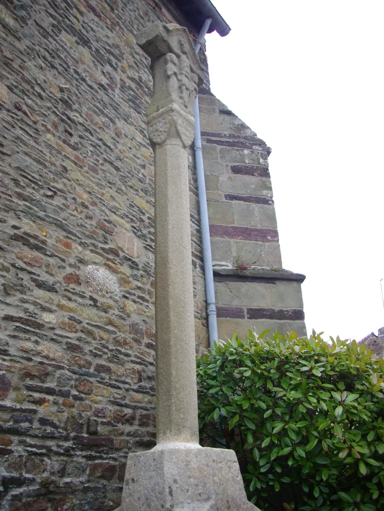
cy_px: 256
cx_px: 192
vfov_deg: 50.1
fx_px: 547
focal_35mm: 37
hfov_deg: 38.7
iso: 100
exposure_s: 1/125
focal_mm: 6.2
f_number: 5.6
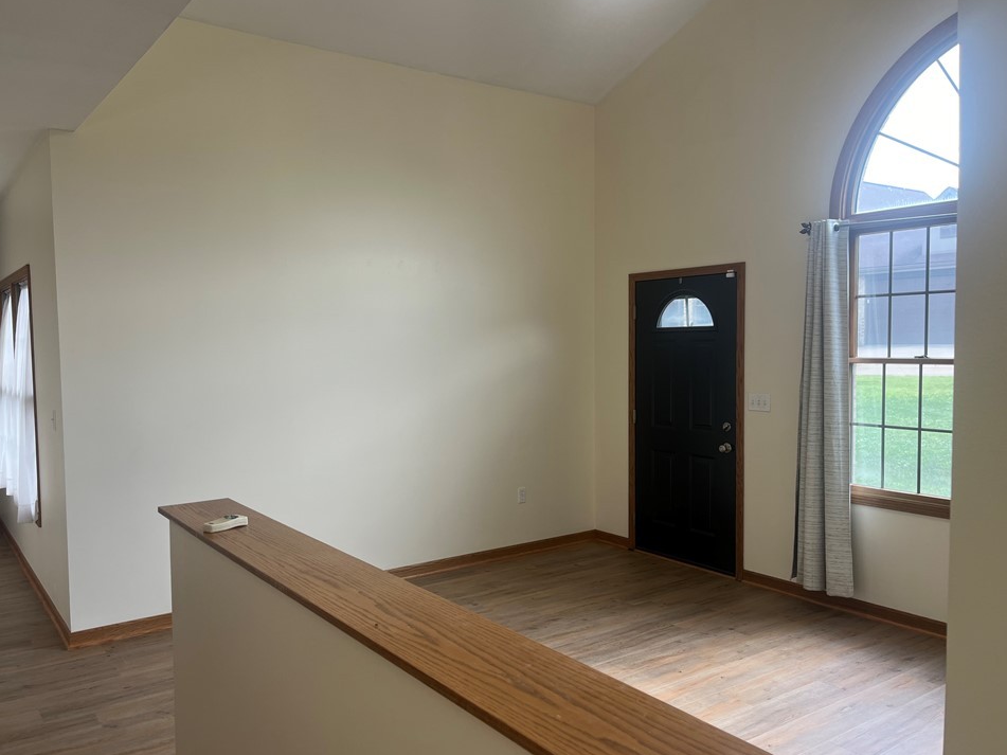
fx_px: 814
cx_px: 474
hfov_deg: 63.4
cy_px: 384
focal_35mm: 28
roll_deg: +0.6
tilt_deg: -3.3
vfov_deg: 49.7
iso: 40
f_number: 1.6
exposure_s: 1/120
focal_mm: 5.1
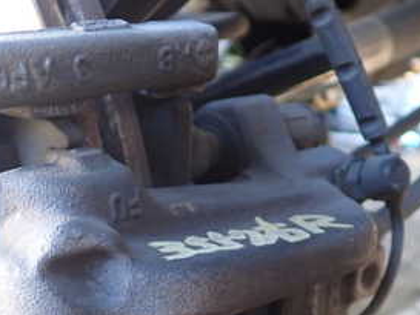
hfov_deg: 29.2
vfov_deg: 21.4
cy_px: 321
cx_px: 151
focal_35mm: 66
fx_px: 801
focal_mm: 5.4
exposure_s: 1/30
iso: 250
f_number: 2.3
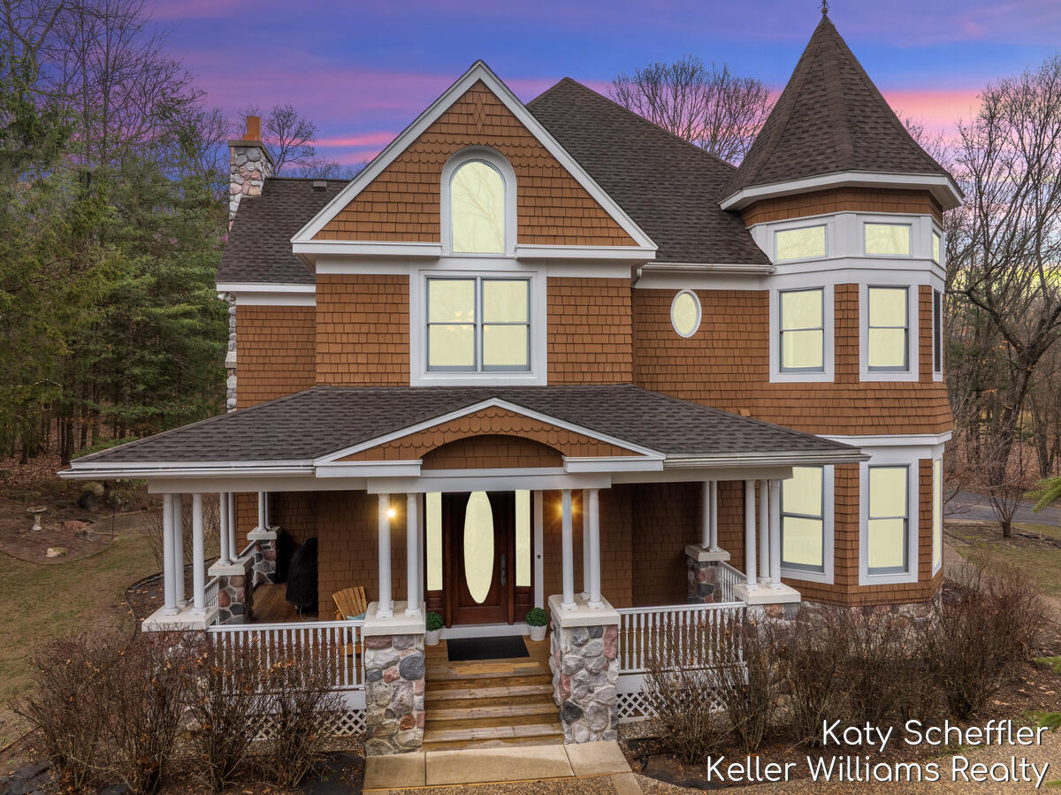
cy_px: 398
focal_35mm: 24
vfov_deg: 56.8
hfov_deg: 71.6
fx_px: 735
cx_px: 530
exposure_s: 1/60
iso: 100
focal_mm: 12.29
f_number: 8
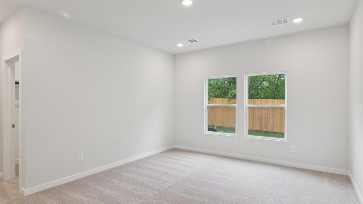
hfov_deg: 86.6
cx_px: 182
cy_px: 102
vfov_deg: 55.9
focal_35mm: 20
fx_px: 192
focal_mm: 19
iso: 400
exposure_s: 1/25
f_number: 8
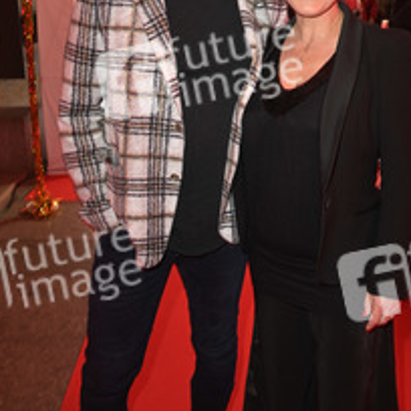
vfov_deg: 41.7
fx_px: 537
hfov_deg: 41.5
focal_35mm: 40
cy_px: 173
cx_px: 258
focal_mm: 24
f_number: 5.6
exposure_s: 1/50
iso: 1000
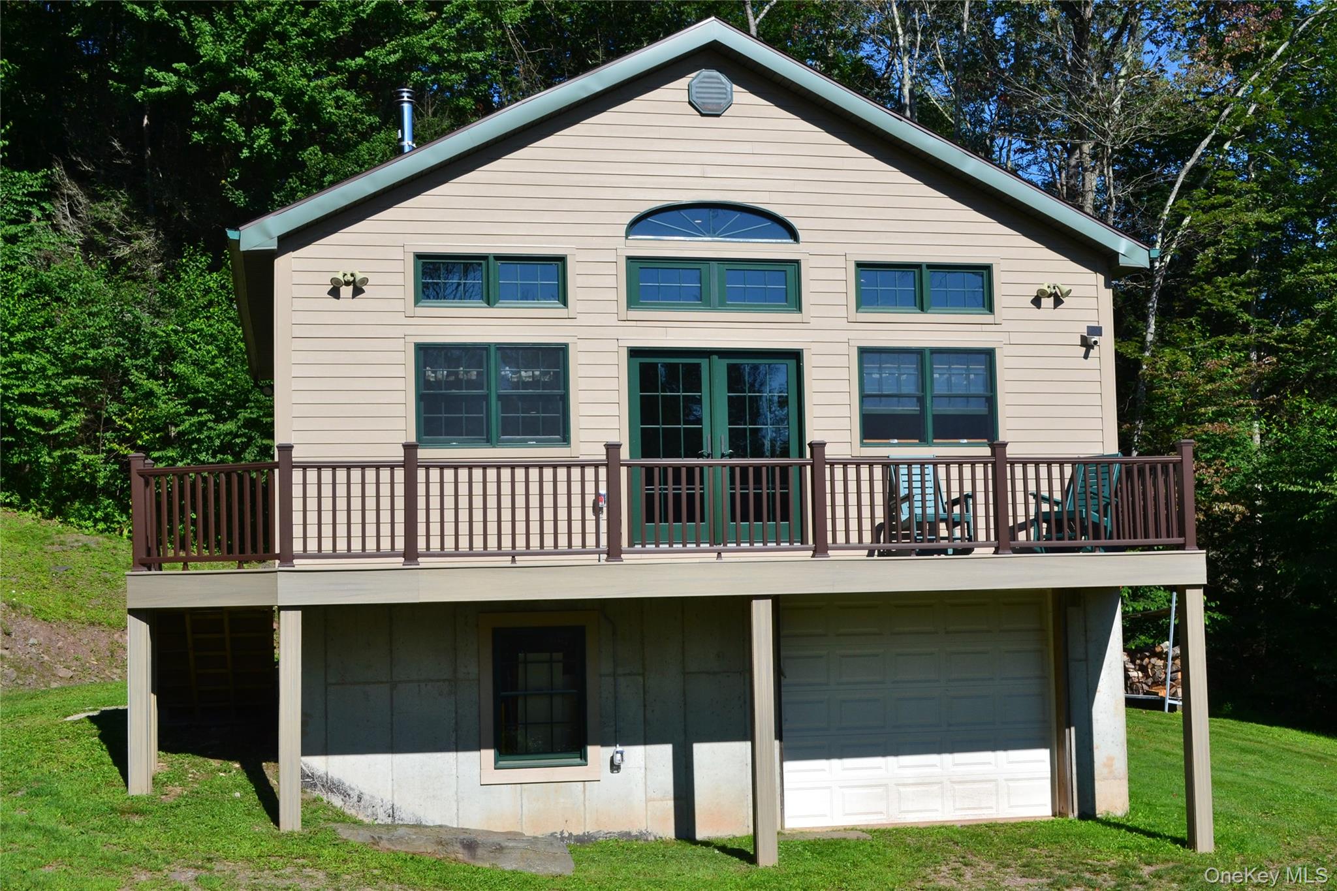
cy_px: 446
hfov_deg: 41.1
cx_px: 668
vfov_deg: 28.1
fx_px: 1782
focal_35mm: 48
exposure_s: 1/400
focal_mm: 32
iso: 400
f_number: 11
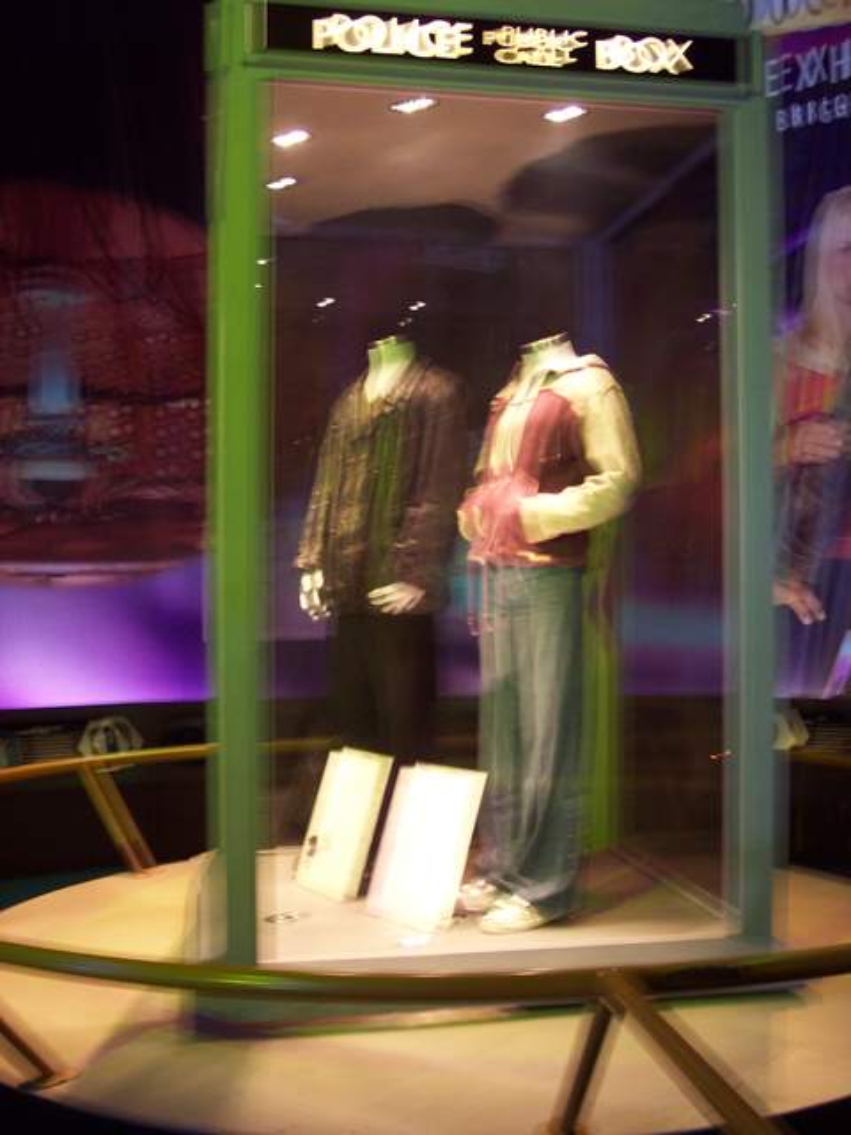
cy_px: 568
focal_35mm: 38
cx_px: 426
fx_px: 1246
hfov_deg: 37.7
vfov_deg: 49.0
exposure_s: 1/8
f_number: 2.8
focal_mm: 8
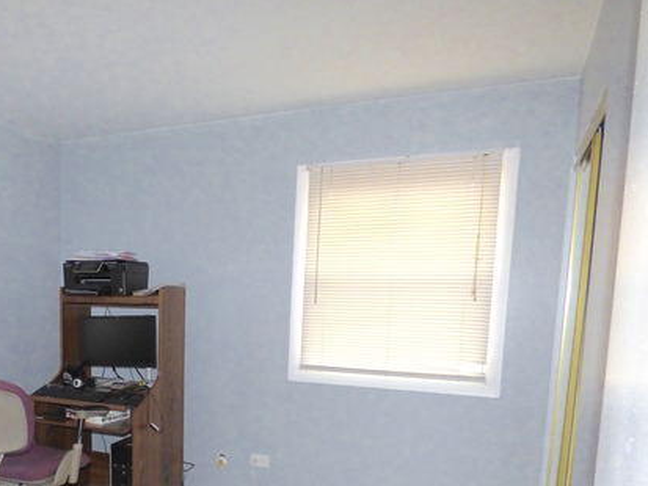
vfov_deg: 43.8
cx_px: 158
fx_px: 580
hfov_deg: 55.4
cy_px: 373
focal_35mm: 31
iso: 400
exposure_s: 1/60
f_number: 2.8
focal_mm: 3.58
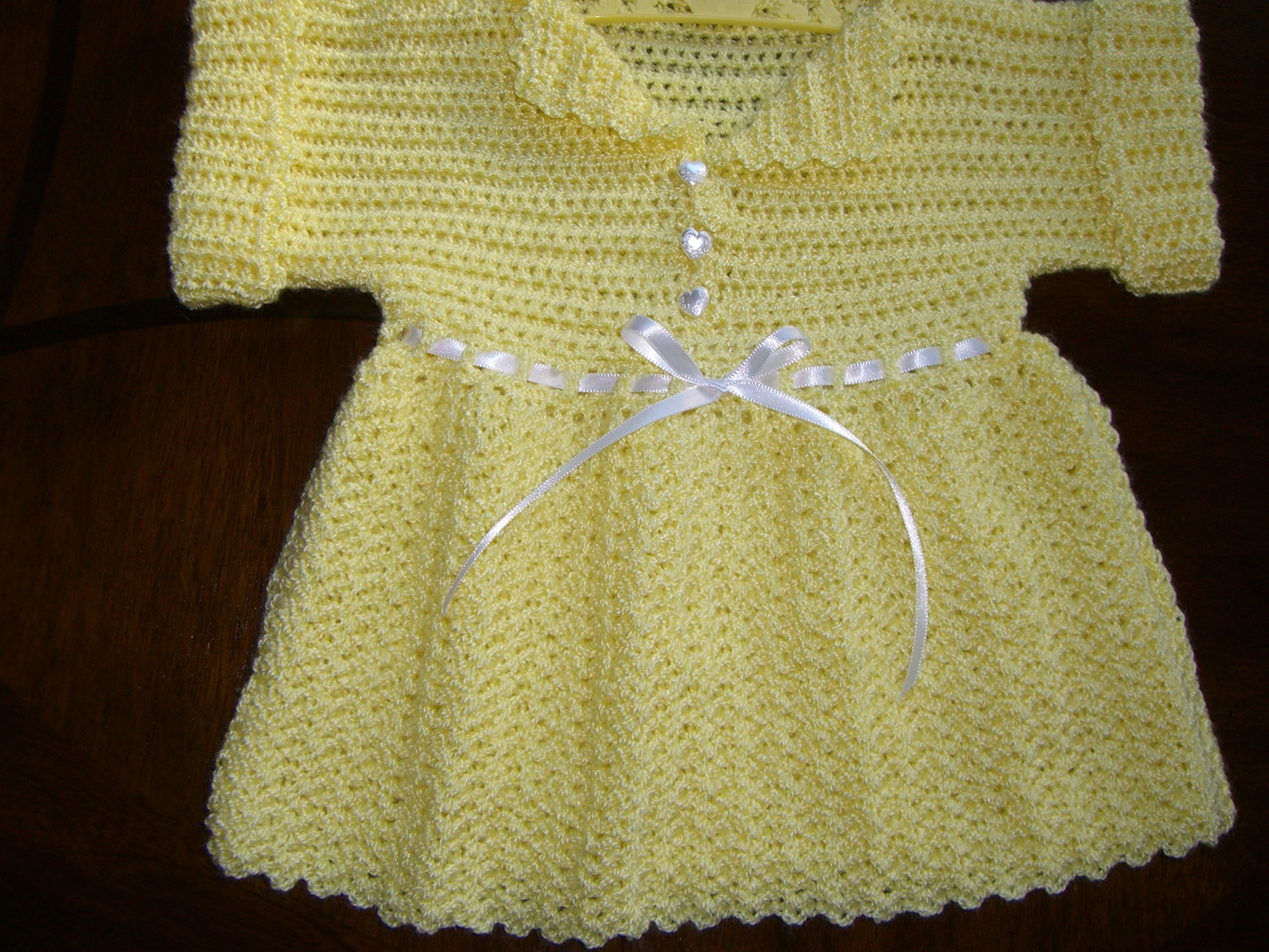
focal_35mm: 44
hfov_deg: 42.9
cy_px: 433
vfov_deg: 32.9
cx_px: 639
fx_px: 1613
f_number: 2.7
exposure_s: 1/60
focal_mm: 6.2
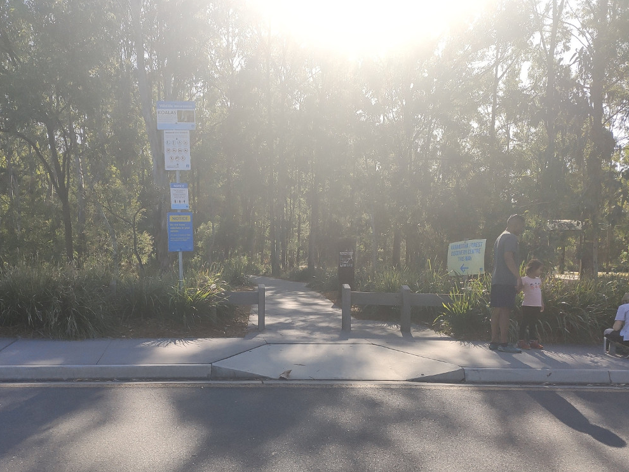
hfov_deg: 52.0
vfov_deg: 40.3
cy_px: 309
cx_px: 234
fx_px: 636
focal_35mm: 35
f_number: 1.75
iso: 112
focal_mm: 4.77
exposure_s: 1/1134
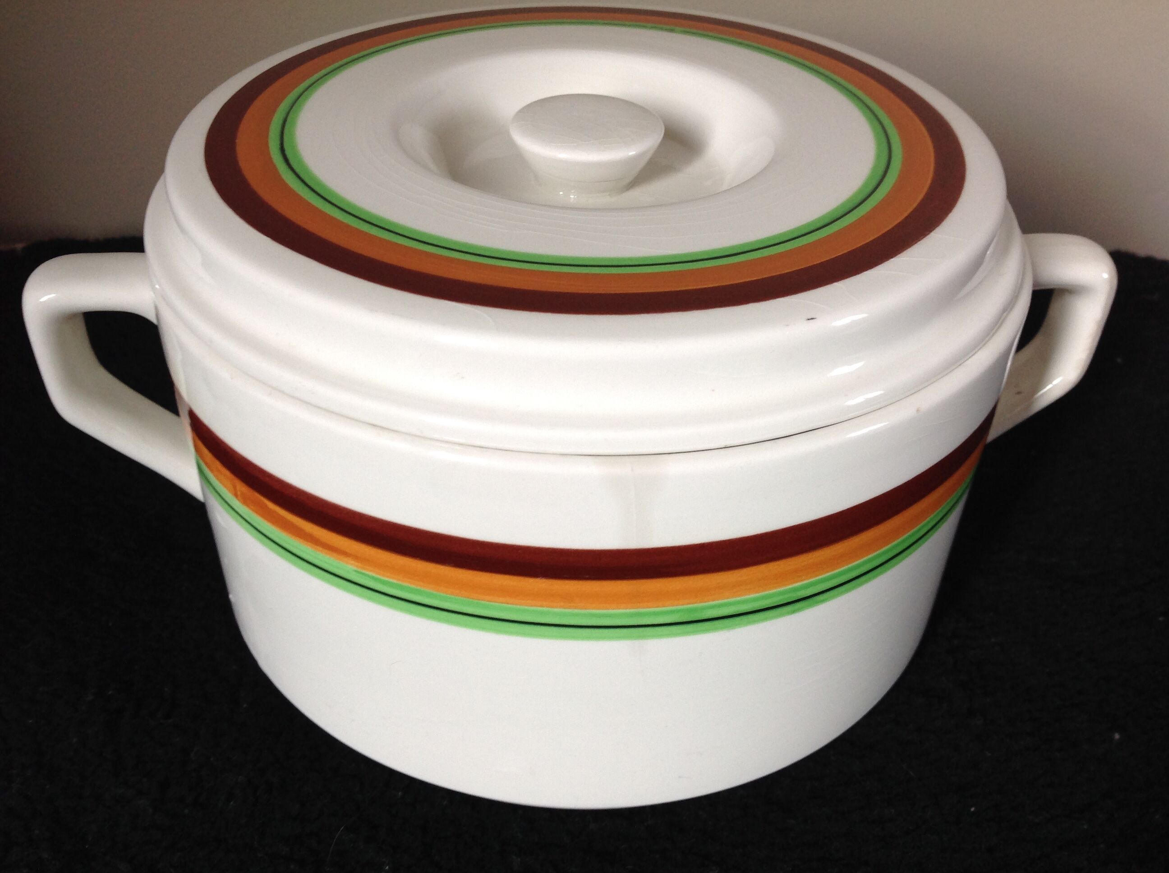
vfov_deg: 40.6
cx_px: 584
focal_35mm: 35
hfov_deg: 52.7
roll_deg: -2.3
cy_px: 436
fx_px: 1180
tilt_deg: -38.3
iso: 64
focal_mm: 4.28
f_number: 2.4
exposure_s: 1/15
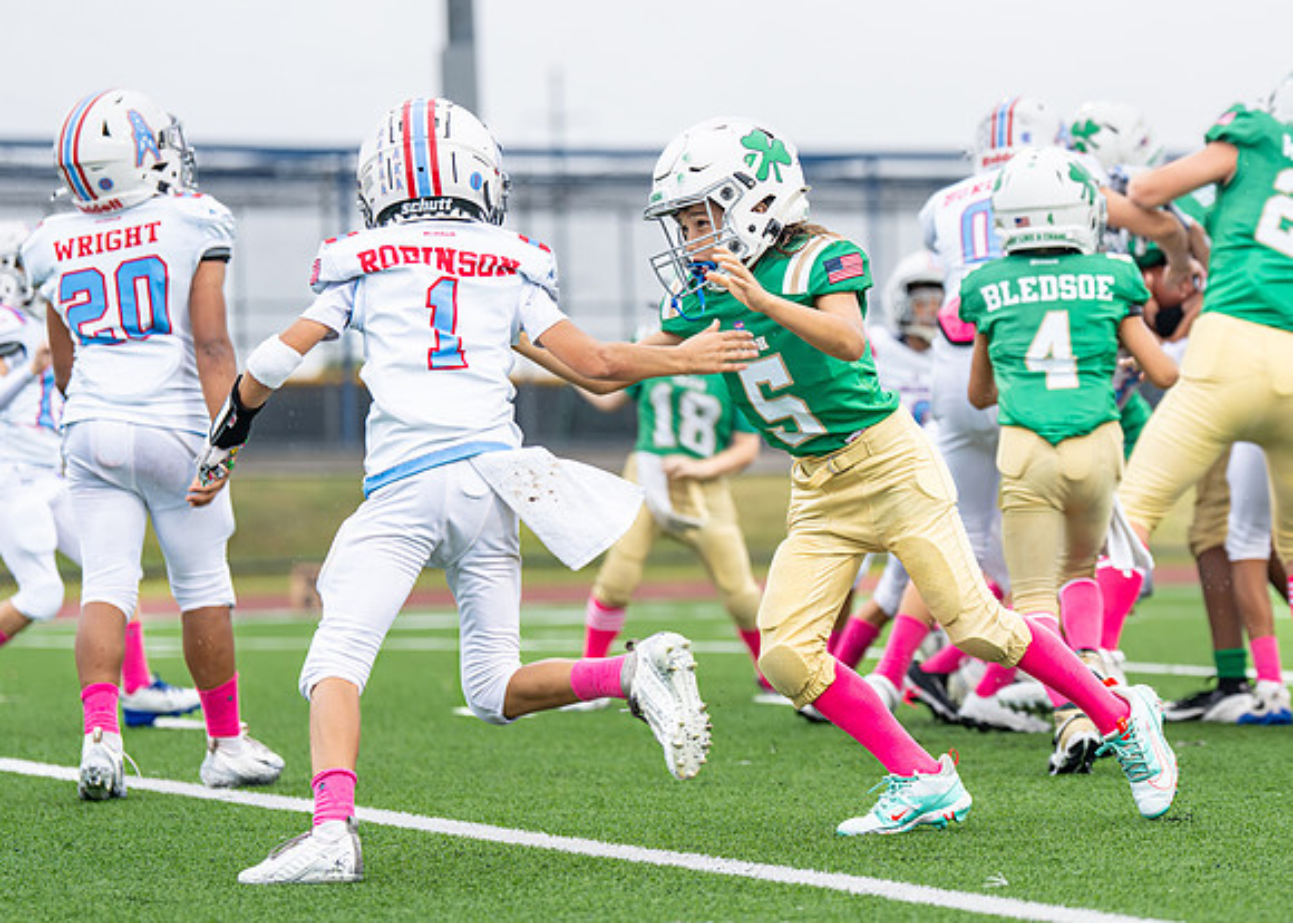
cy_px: 322
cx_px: 1028
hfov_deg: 10.2
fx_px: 7207
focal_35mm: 196
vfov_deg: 7.3
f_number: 2.8
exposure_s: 1/1000
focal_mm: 123
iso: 500
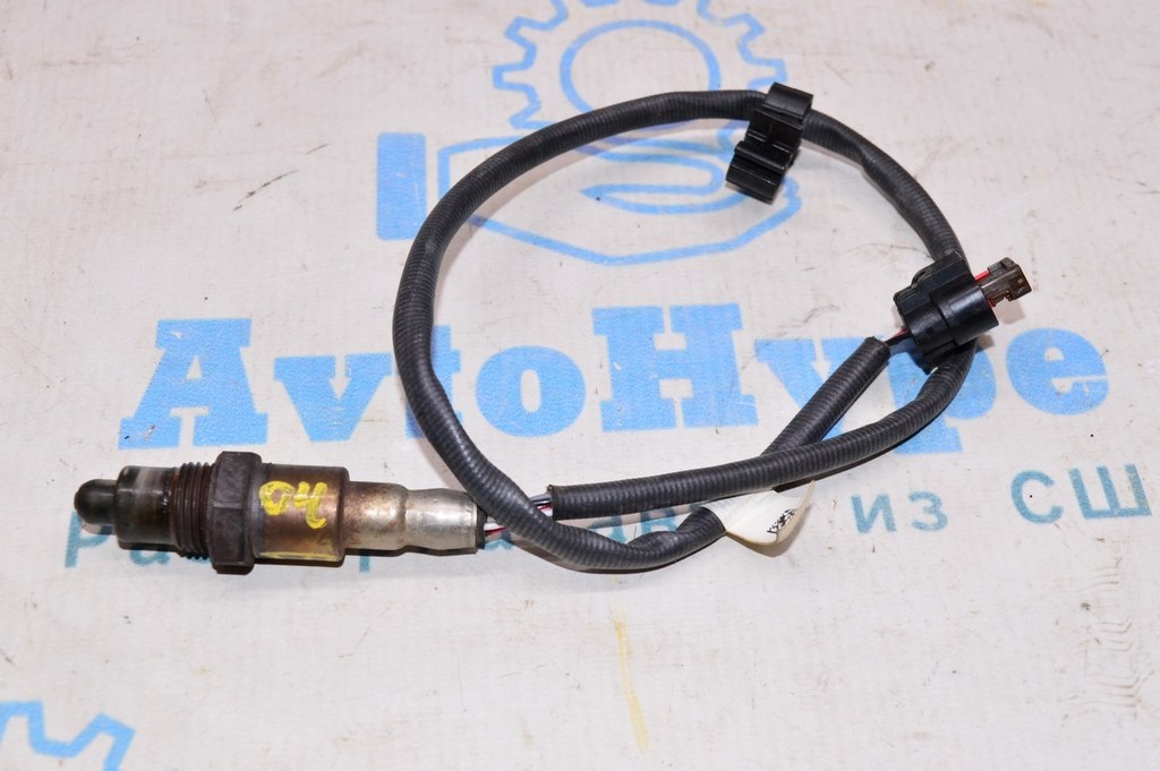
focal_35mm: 52
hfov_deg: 37.9
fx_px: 1690
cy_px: 386
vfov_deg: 25.7
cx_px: 580
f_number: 8
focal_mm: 35
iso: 1600
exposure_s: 1/125
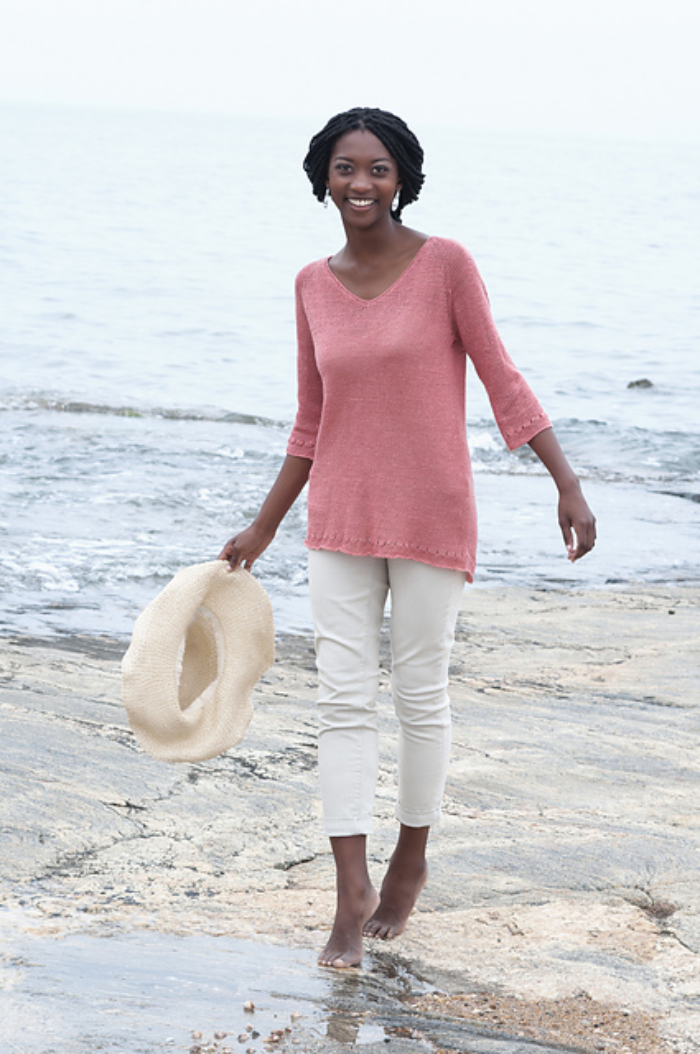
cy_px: 527
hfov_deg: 10.7
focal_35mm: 128
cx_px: 350
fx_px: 3729
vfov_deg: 16.1
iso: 400
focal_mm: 85
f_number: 9
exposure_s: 1/250
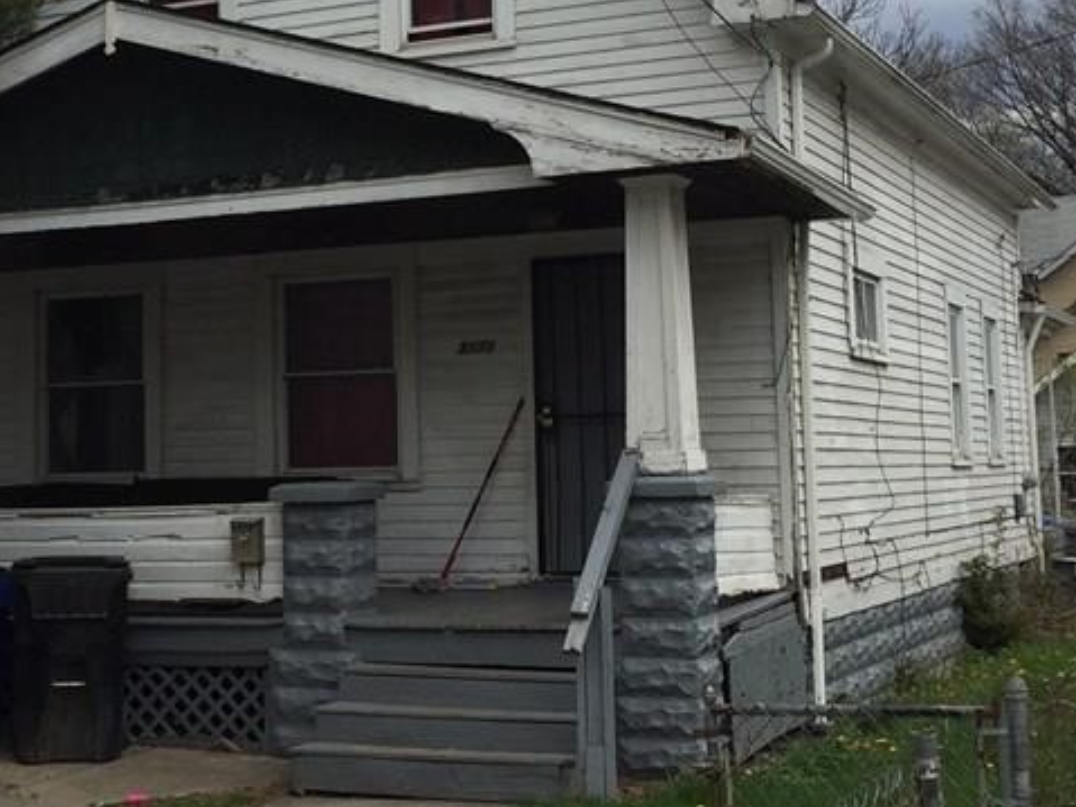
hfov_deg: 31.1
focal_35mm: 62
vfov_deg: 23.5
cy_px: 247
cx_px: 427
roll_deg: +0.6
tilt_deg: +5.6
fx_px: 1927
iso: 32
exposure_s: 1/3049
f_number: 2.2
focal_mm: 4.15
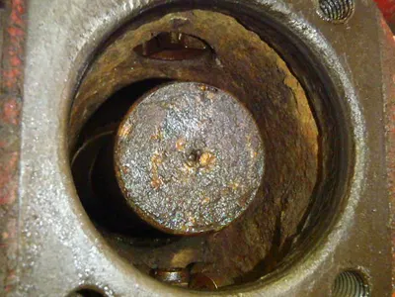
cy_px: 148
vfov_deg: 38.7
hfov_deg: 50.1
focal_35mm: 37
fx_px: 422
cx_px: 198
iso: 2500
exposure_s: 1/20
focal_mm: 6.64
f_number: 4.7
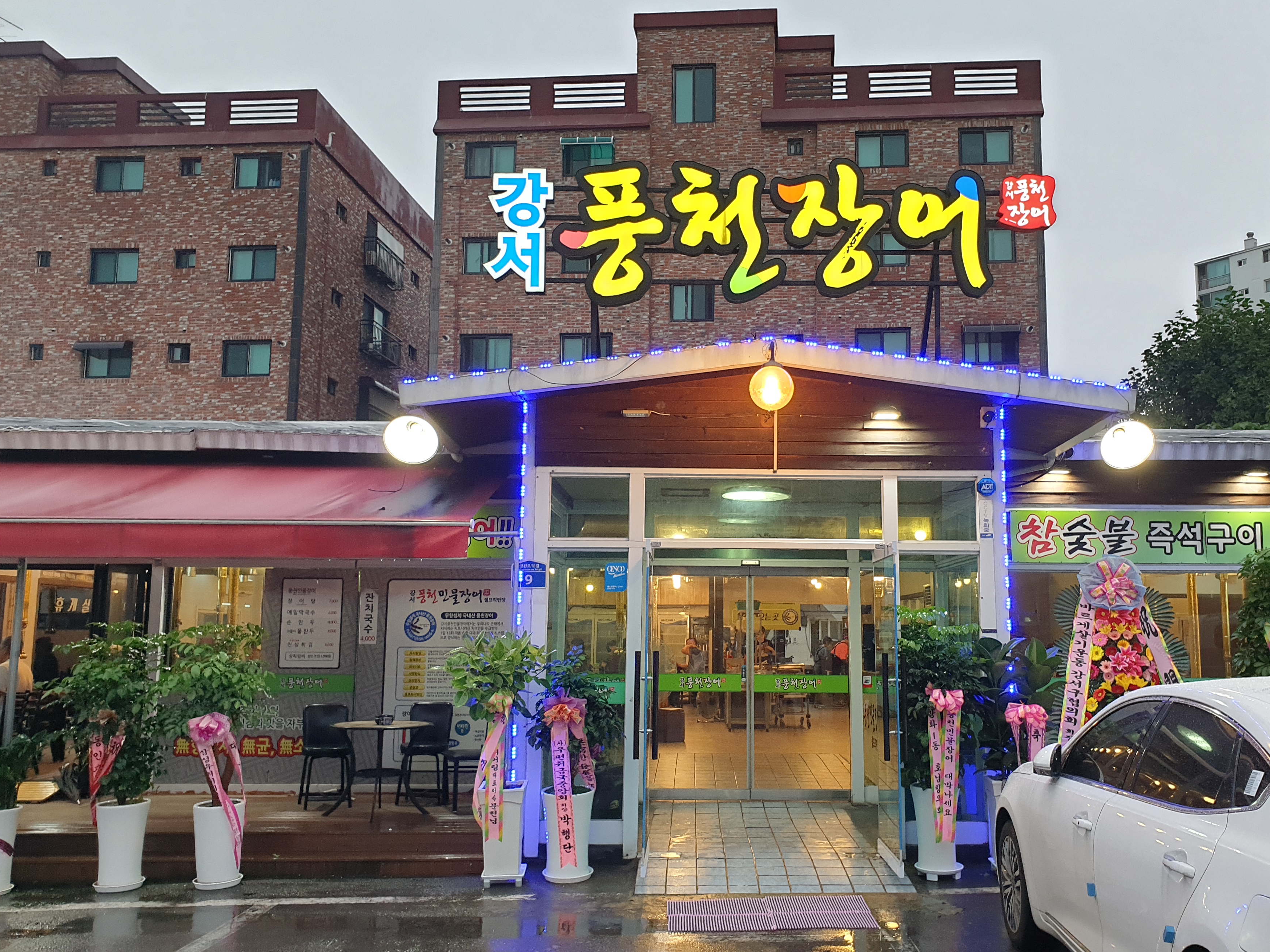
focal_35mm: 30
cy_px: 481
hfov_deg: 59.7
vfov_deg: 46.8
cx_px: 728
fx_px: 1101
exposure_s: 1/60
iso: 160
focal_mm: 4.3
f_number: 2.4
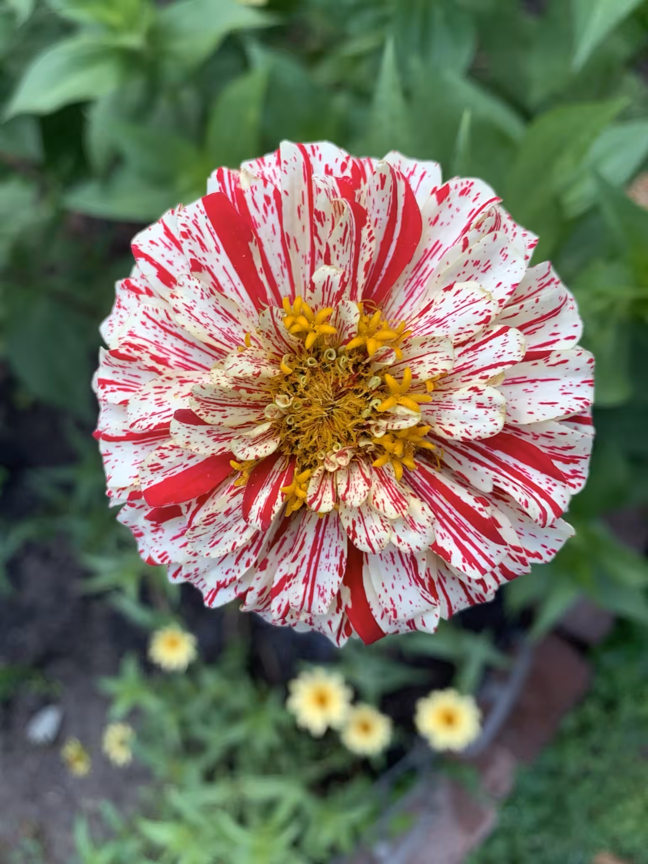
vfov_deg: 67.3
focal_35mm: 26
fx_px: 649
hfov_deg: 53.1
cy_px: 432
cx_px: 324
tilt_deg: -76.3
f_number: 1.8
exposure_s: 1/239
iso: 25
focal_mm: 4.25
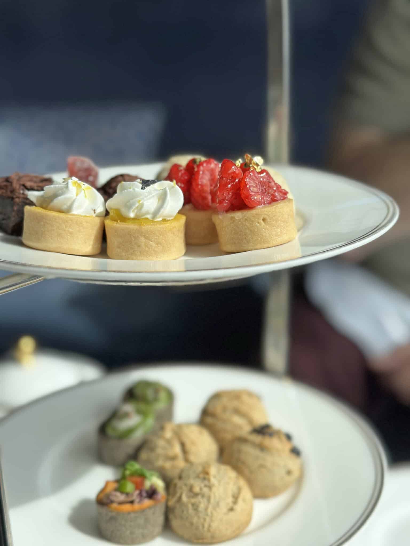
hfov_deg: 30.3
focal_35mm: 48
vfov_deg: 39.7
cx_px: 205
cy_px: 273
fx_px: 758
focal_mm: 6.86
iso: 80
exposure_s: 1/2732
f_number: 1.78
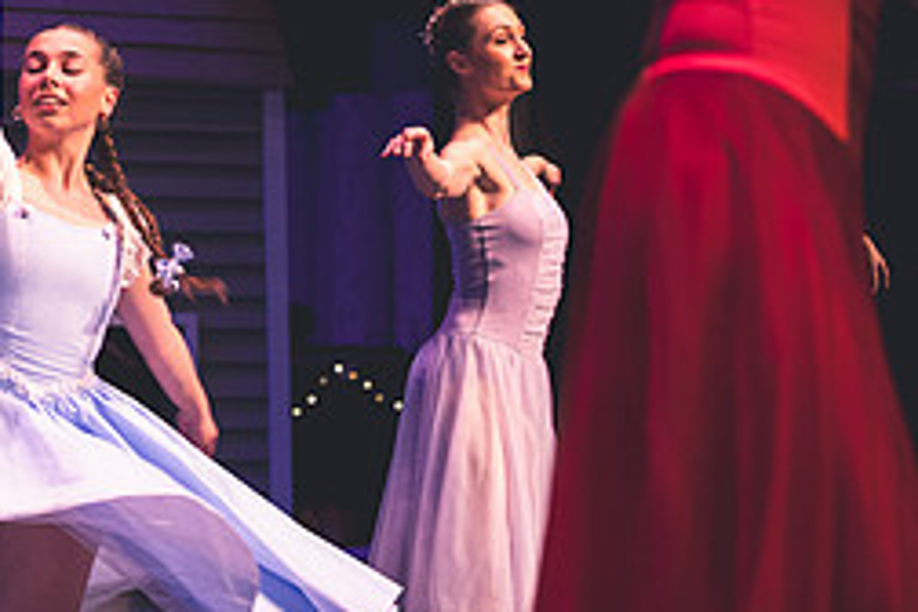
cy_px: 253
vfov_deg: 8.5
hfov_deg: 12.6
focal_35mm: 161
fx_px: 4105
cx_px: 51
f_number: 2.8
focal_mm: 70
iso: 1800
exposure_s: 1/250
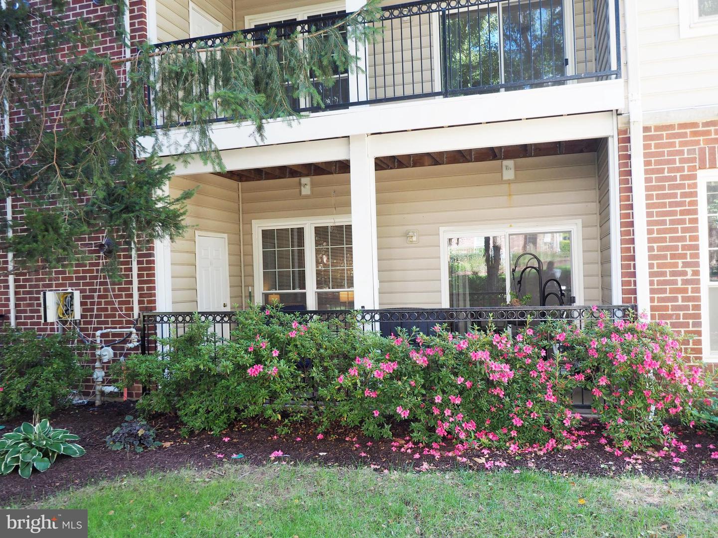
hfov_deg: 60.0
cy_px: 269
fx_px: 622
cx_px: 359
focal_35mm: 30
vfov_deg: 46.8
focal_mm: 15
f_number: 5.1
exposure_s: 1/60
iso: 500
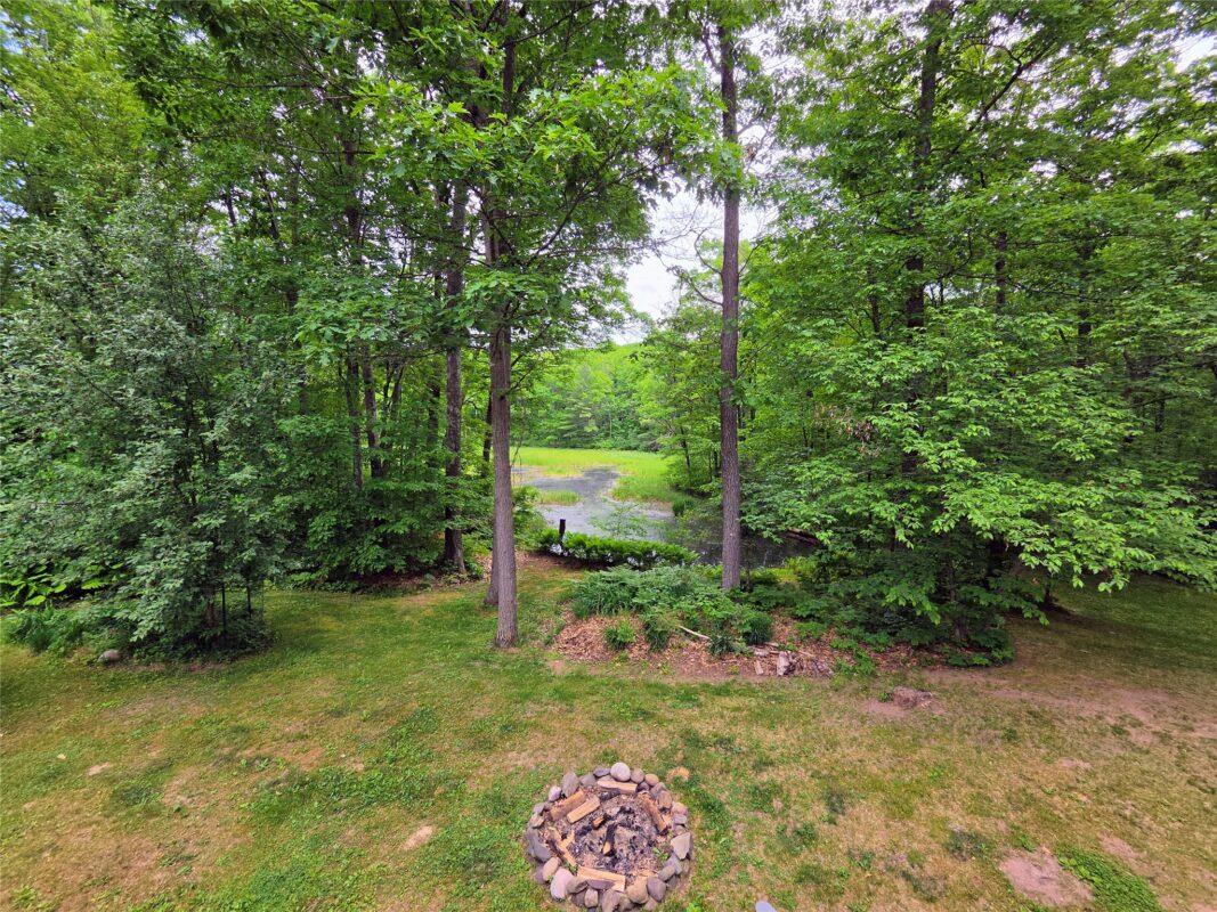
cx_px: 608
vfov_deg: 89.9
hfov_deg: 106.2
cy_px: 456
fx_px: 457
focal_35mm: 13
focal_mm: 2.2
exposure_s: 1/927
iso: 100
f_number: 2.2
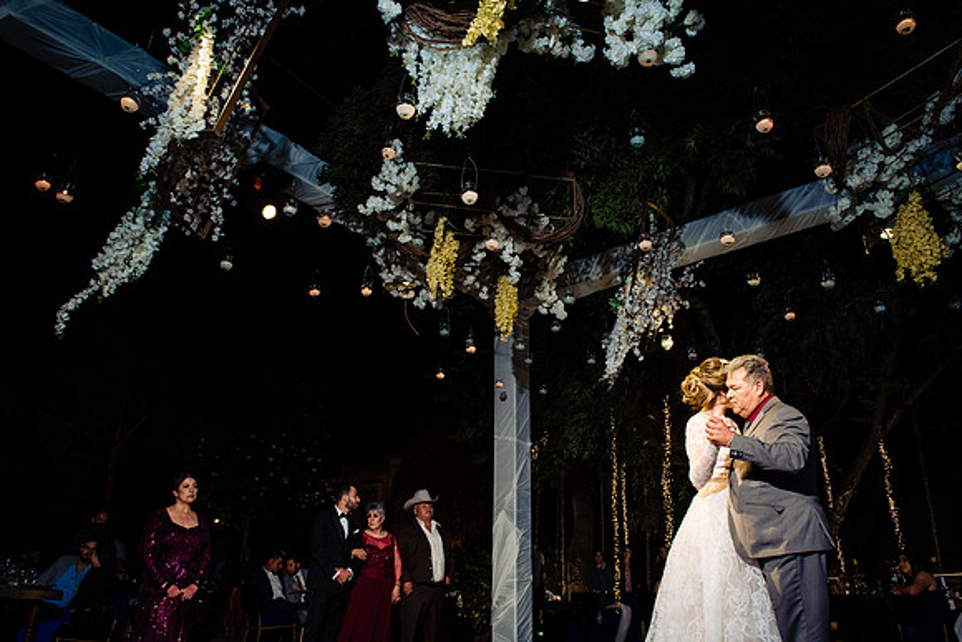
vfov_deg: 53.2
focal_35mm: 24
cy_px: 321
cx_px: 481
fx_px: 641
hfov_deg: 73.7
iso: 1600
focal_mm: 24
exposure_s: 1/160
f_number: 8
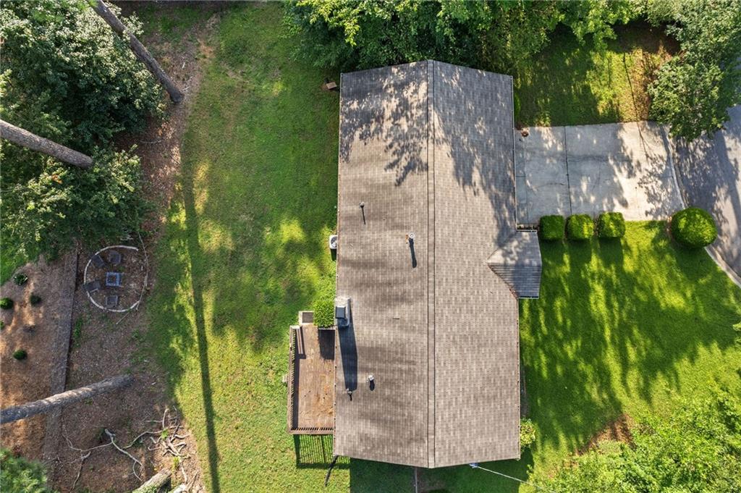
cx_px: 370
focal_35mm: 22
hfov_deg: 78.6
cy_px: 246
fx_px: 452
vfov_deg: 57.1
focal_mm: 8.38
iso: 110
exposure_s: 1/25
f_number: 2.8
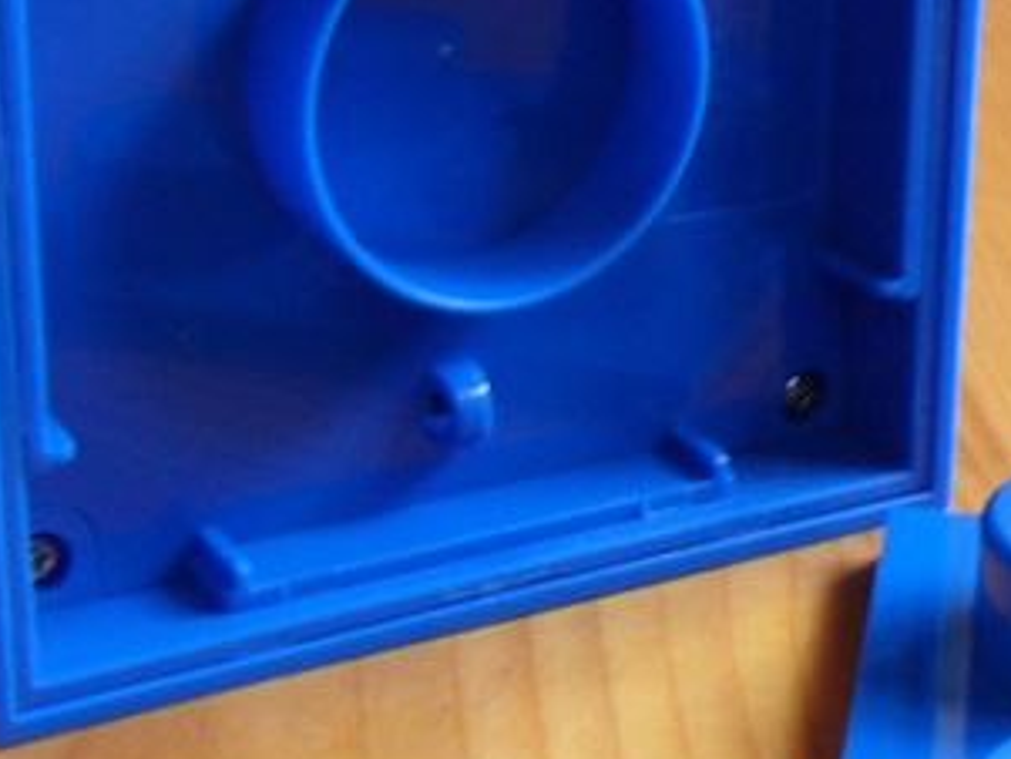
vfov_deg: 15.9
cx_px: 947
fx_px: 2717
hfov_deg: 20.6
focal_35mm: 93
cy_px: 359
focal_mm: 6.2
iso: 200
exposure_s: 1/4
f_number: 2.8
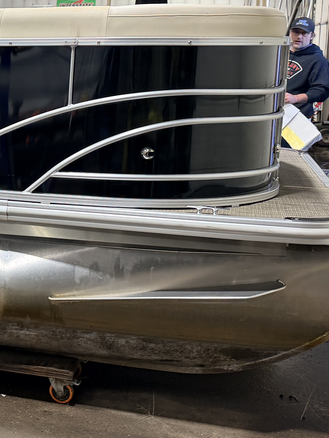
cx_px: -153
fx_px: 811
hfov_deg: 20.0
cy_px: 143
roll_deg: +2.0
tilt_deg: -7.4
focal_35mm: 64
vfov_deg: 30.0
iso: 100
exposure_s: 1/60
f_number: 1.78
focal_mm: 6.76
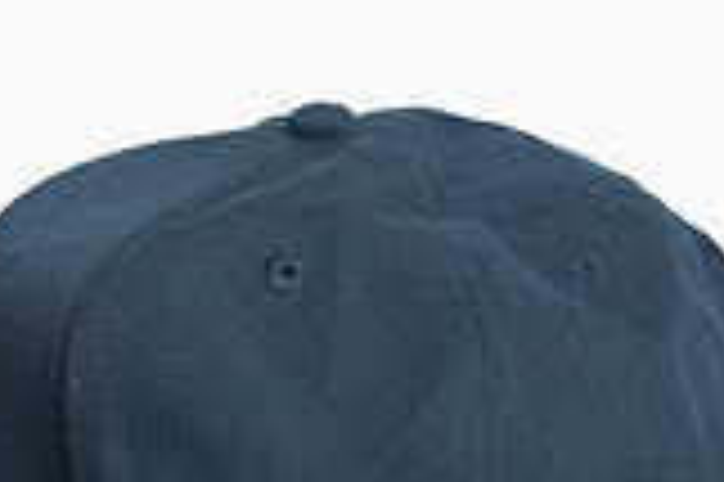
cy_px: 347
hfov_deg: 5.2
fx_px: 7956
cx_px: 238
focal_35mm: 396
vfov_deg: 3.5
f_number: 5.6
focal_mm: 110
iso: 2500
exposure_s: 1/125
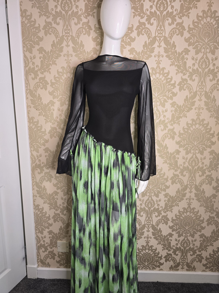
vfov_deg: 73.9
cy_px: 146
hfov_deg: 58.9
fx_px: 194
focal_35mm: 23
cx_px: 110
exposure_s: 1/50
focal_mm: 6.3
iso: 40
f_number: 1.7
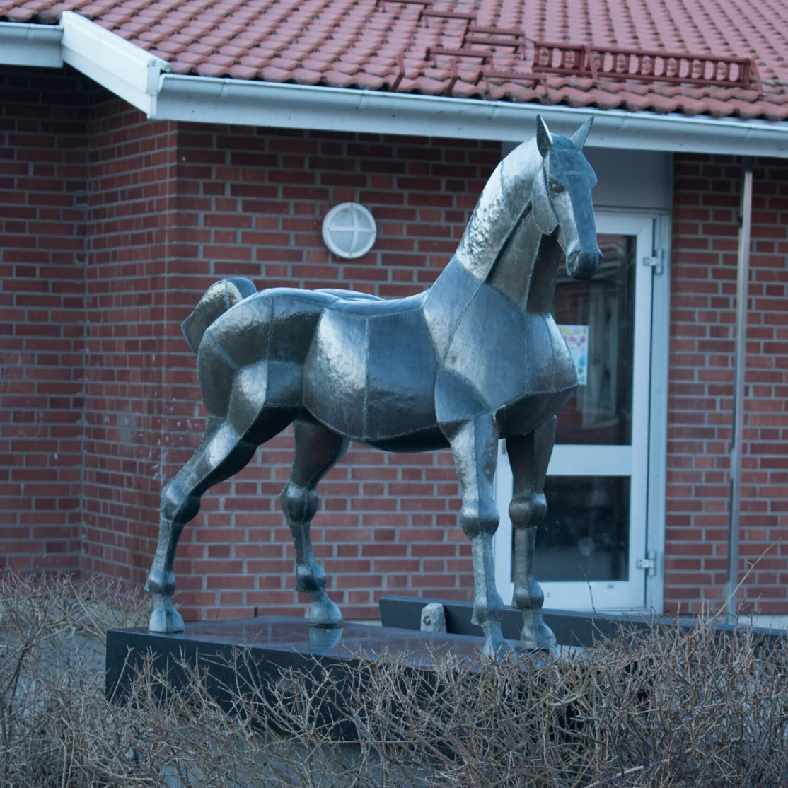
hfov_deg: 17.4
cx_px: 393
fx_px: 2575
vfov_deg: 17.4
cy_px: 393
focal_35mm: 100
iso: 100
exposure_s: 1/30
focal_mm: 52
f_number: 5.6
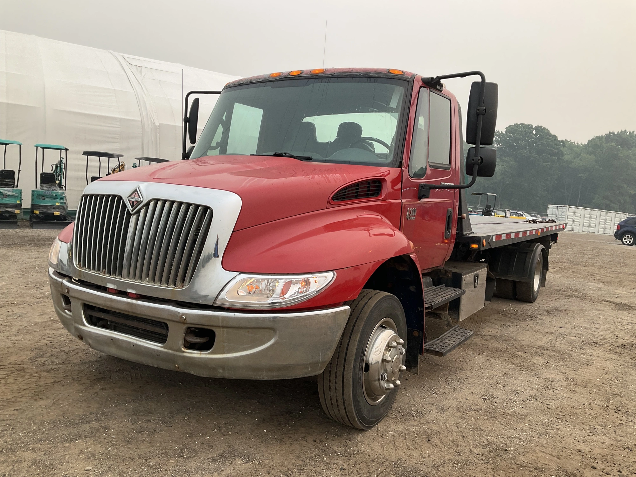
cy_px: 238
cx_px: 318
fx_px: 533
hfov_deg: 61.7
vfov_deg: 48.2
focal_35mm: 29
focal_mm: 3
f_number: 1.8
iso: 25
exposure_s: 1/439
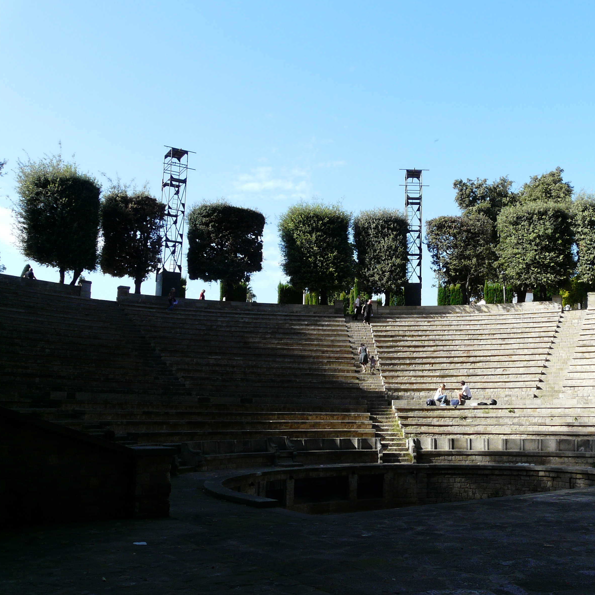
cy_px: 300
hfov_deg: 47.8
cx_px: 390
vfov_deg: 48.5
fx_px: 661
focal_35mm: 34
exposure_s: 1/250
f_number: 5
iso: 100
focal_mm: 4.6
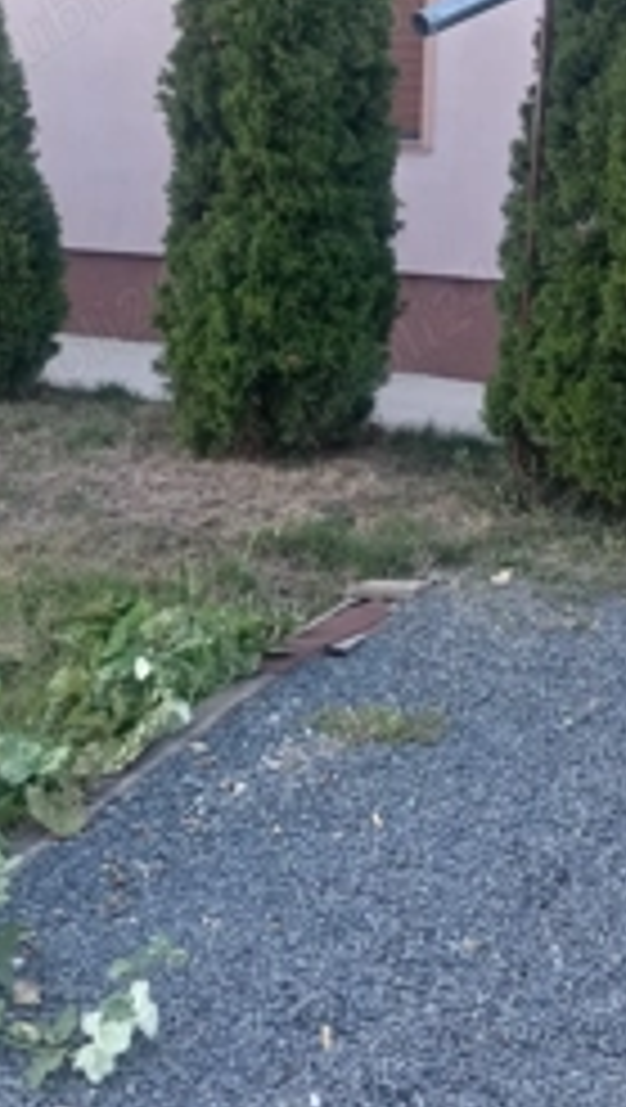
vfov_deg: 44.1
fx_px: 1353
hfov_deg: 26.0
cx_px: 275
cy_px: 400
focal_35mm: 46
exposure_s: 1/25
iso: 210
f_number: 1.8
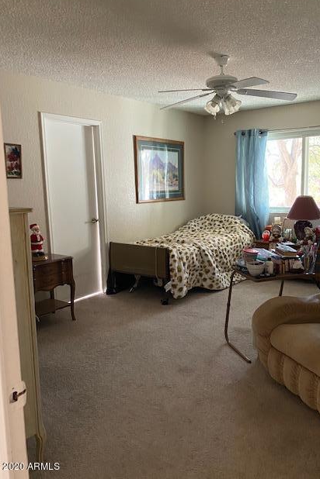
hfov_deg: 46.2
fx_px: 373
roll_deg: +1.8
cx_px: 185
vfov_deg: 65.5
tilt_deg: -6.7
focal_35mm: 28
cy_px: 237
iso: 400
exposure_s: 1/40
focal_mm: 4.25
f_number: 1.8
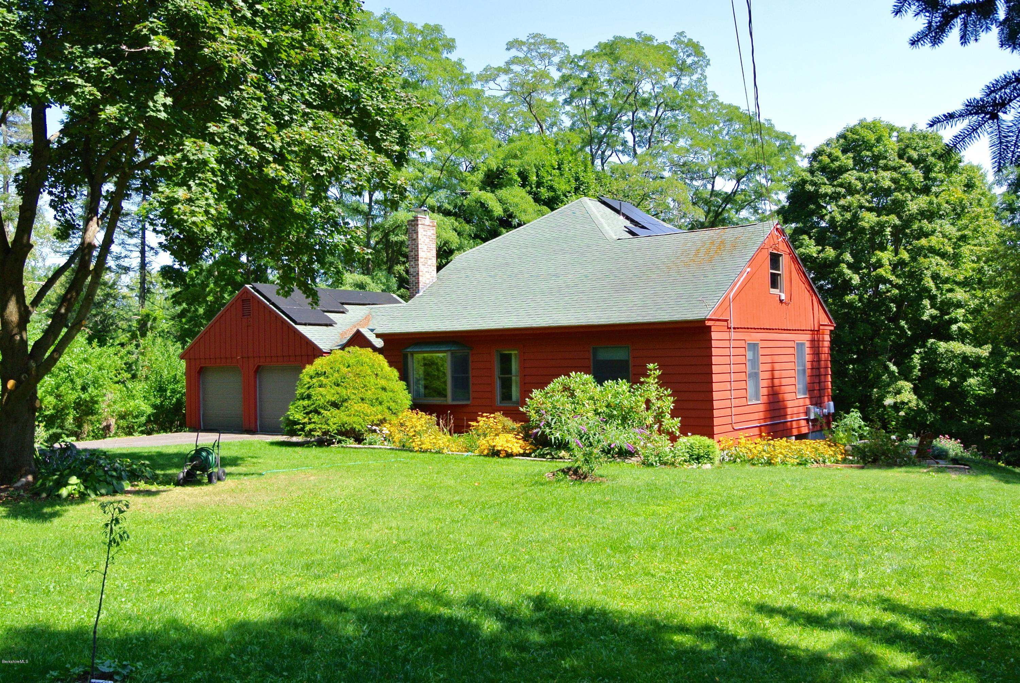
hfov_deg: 54.4
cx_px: 510
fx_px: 993
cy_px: 342
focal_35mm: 35
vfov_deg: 37.9
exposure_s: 1/200
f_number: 5.6
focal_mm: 13
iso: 100
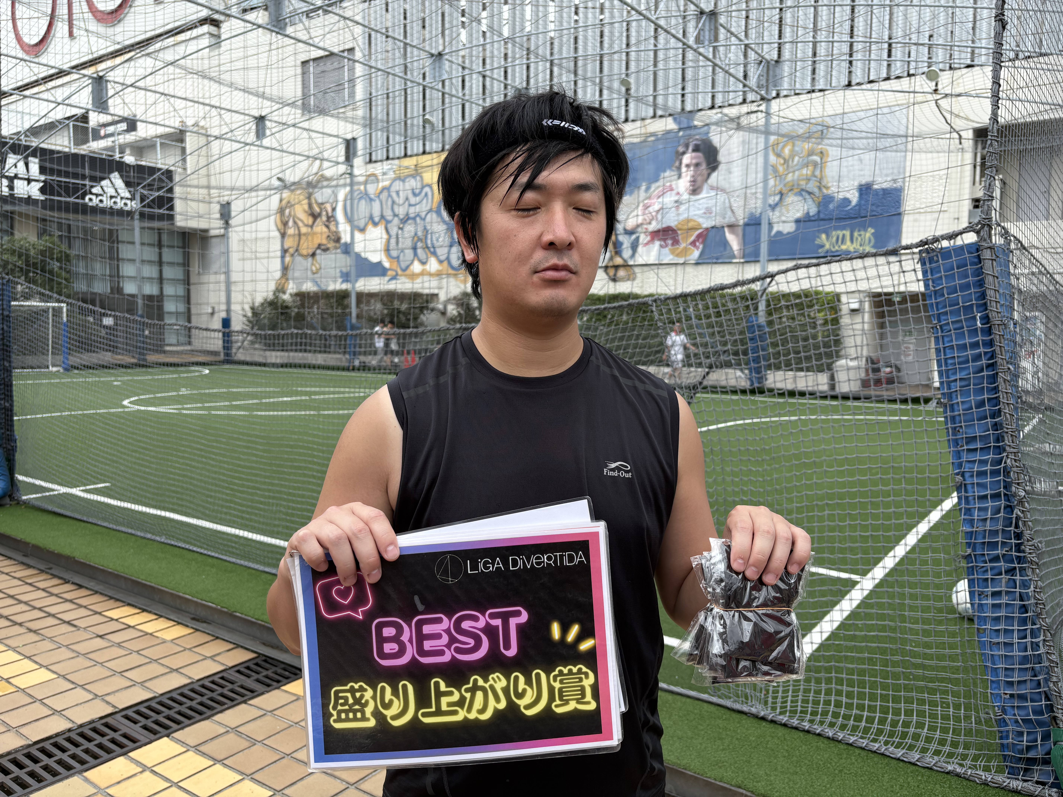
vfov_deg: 53.1
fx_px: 798
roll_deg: -0.5
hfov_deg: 67.3
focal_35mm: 26
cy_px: 398
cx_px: 532
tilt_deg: -5.2
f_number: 1.6
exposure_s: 1/1135
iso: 50
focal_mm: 5.96
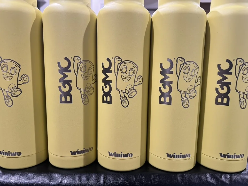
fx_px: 186
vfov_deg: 53.1
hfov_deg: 67.3
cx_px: 124
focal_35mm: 26
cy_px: 93
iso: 125
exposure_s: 1/60
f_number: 1.5
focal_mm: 5.7
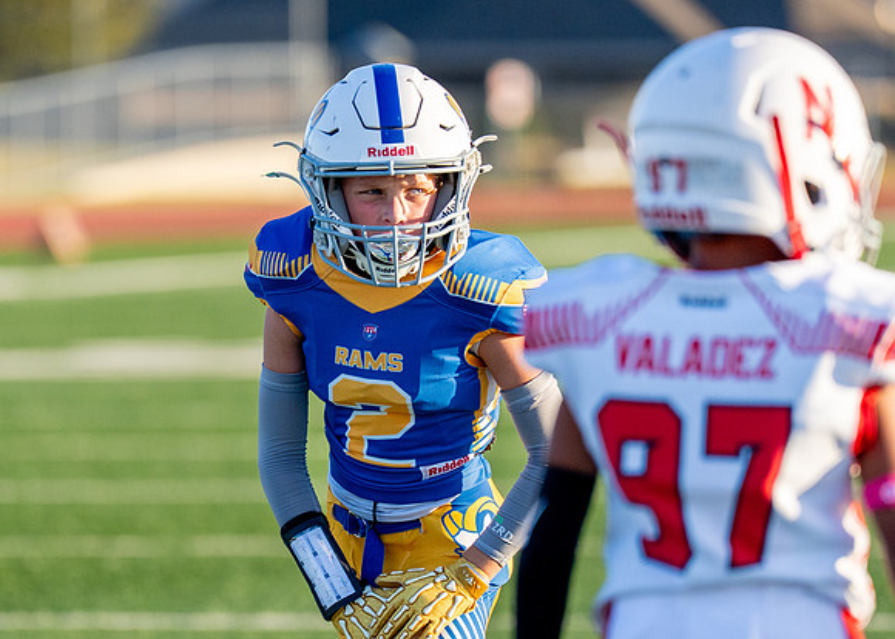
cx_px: 361
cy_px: 419
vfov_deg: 3.0
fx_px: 12018
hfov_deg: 4.3
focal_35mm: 473
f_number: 2.8
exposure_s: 1/3200
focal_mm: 200
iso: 400
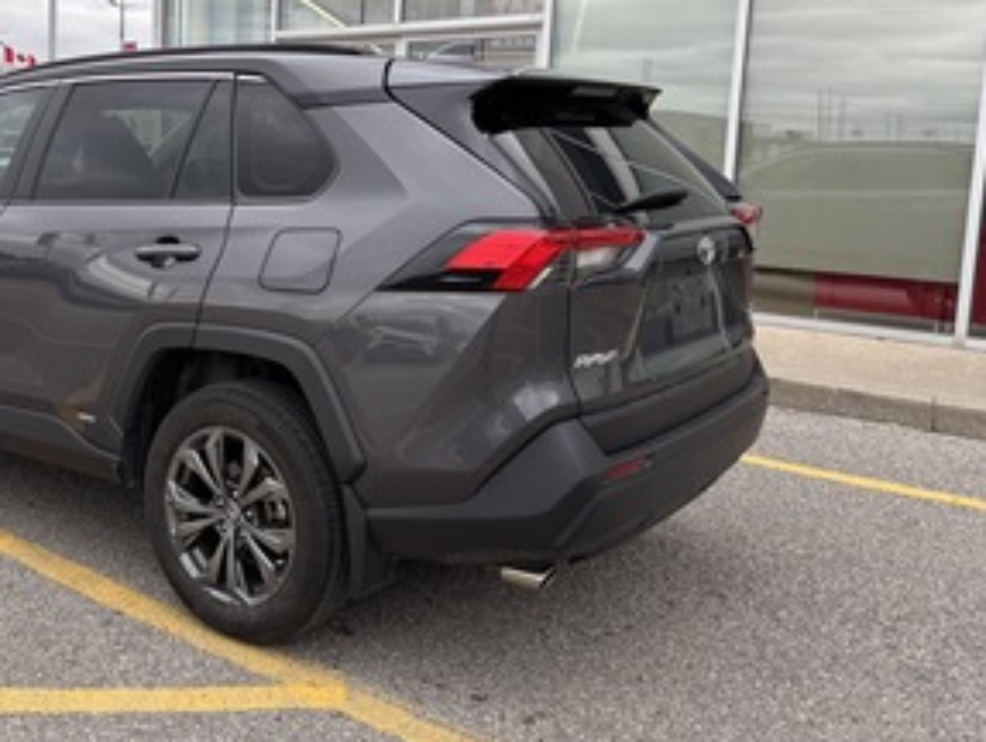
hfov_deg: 47.6
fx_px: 1084
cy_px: 290
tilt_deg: -9.0
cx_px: 282
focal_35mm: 38
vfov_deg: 37.6
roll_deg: -3.6
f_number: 1.6
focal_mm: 5.96
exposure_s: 1/418
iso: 50
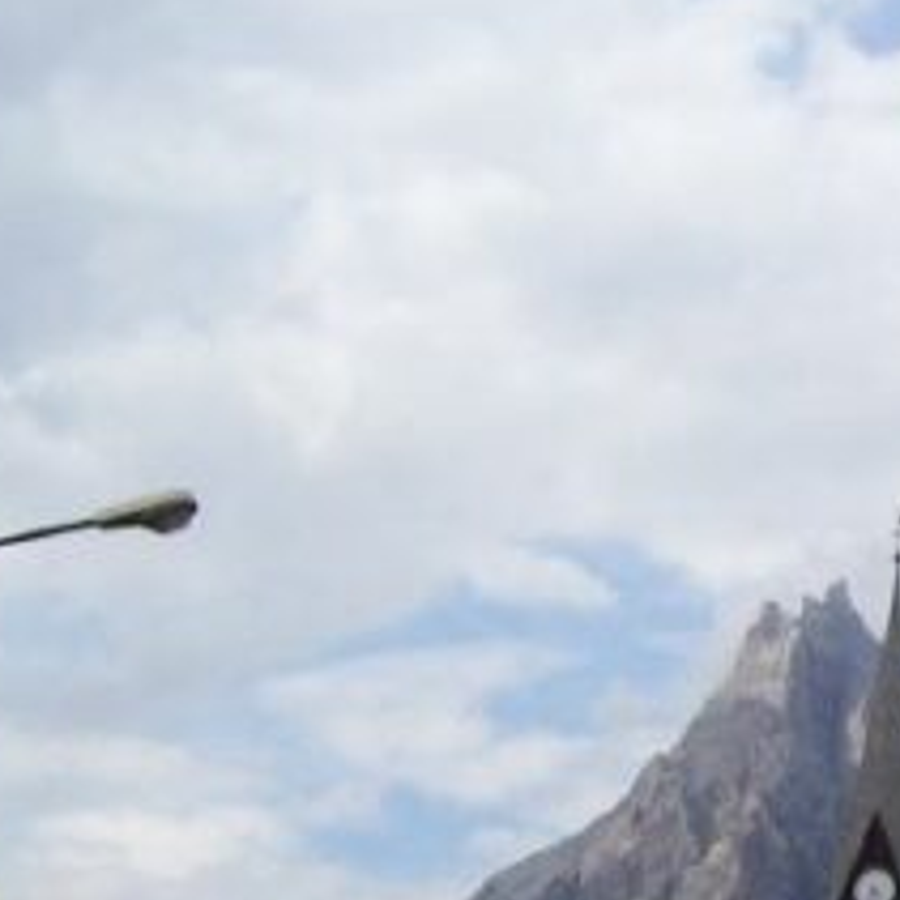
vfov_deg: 16.1
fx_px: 3177
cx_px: 1011
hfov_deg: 15.7
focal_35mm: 108
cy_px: 586
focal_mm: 6
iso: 80
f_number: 4.8
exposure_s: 1/750
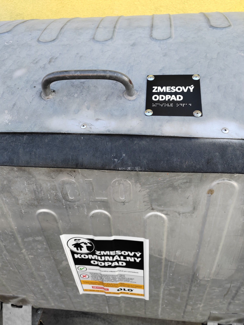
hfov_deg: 51.4
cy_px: 162
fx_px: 254
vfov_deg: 65.3
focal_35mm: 27
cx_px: 122
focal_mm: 5.52
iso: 100
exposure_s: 1/164
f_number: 1.9
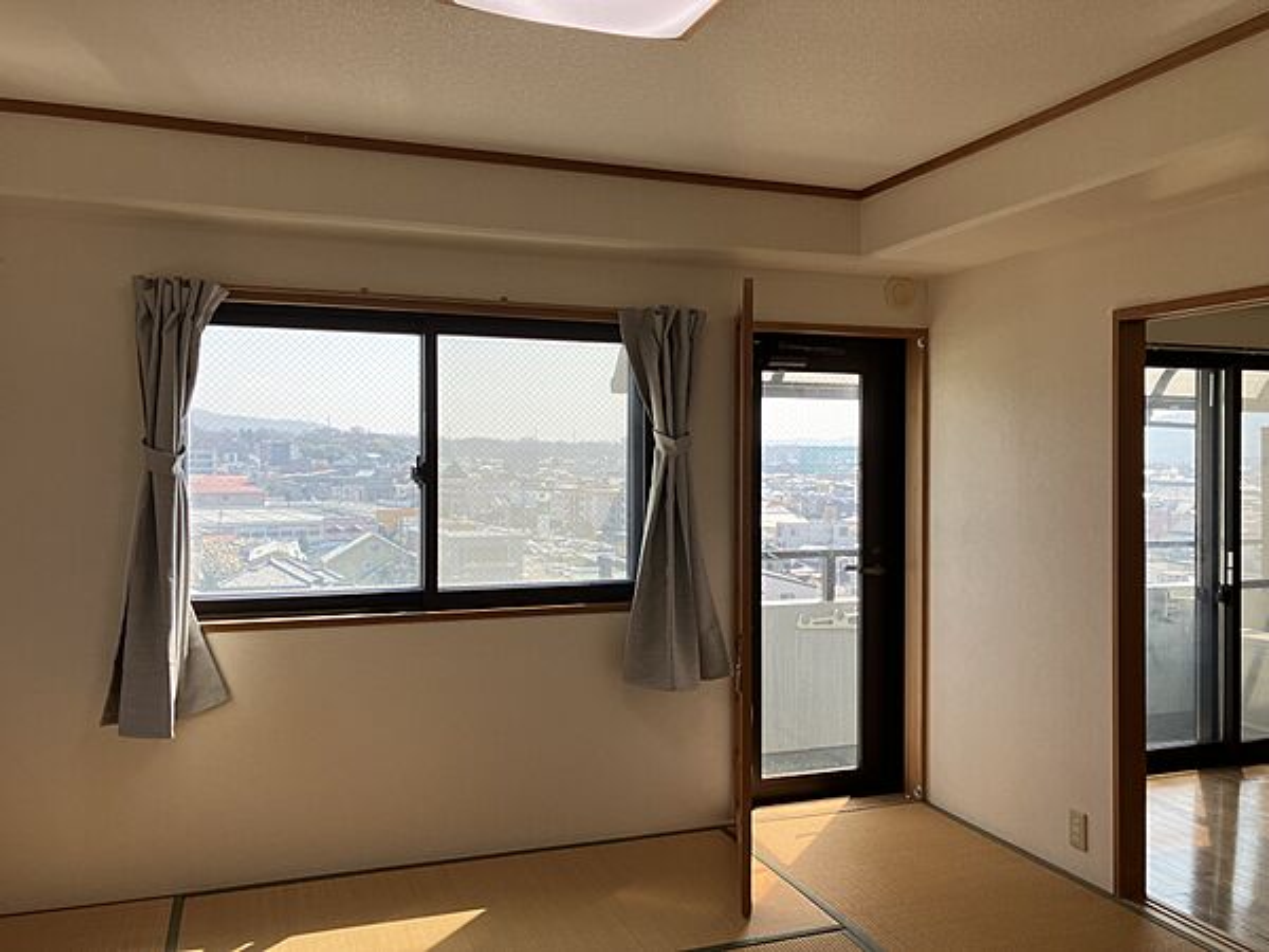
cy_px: 476
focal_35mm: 28
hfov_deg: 63.4
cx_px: 634
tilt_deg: +0.4
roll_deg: -1.0
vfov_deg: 49.7
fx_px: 1026
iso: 32
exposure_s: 1/344
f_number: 1.8
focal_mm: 3.99
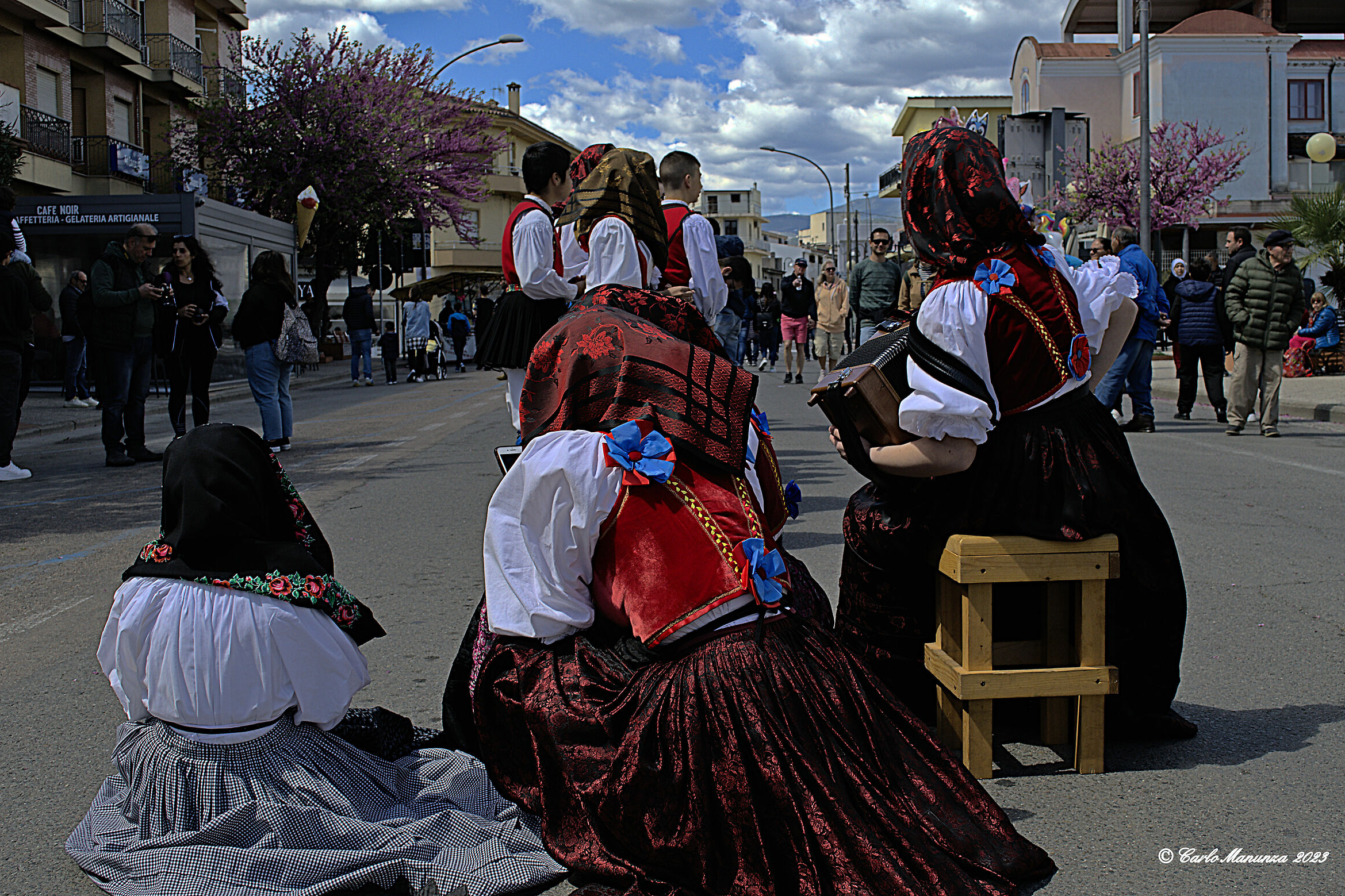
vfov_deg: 33.4
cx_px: 683
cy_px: 443
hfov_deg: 48.5
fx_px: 1494
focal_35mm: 40
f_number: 9
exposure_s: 1/200
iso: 100
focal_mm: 26
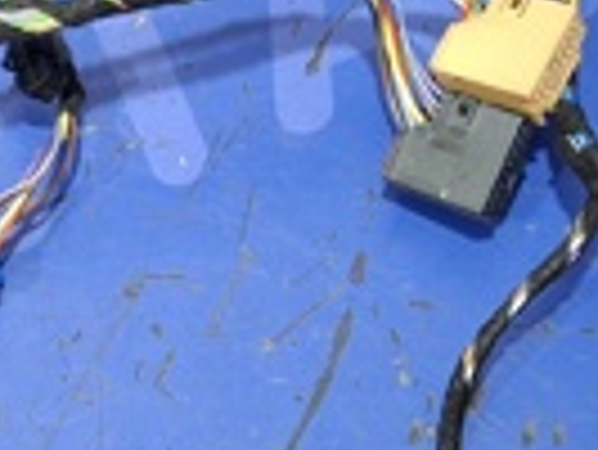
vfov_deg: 12.3
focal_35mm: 120
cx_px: 49
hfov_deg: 16.2
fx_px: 2075
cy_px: 74
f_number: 1.8
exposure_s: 1/33
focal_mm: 4.69
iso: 250
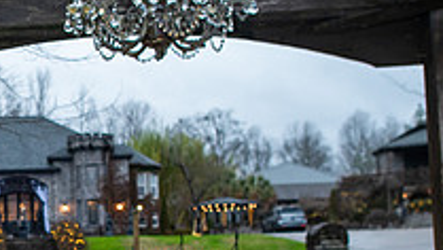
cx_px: -48
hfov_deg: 25.7
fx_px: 894
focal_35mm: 76
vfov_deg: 15.5
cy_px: 285
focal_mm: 24
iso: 640
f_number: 3.2
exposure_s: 1/160
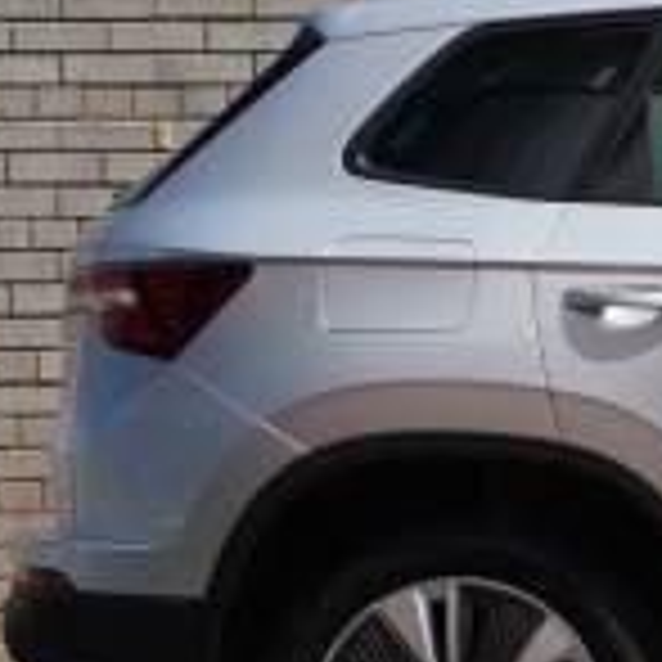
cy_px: 306
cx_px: 1301
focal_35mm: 178
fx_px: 3851
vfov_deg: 9.8
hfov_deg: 9.2
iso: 100
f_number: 6.3
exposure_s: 1/250
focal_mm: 32
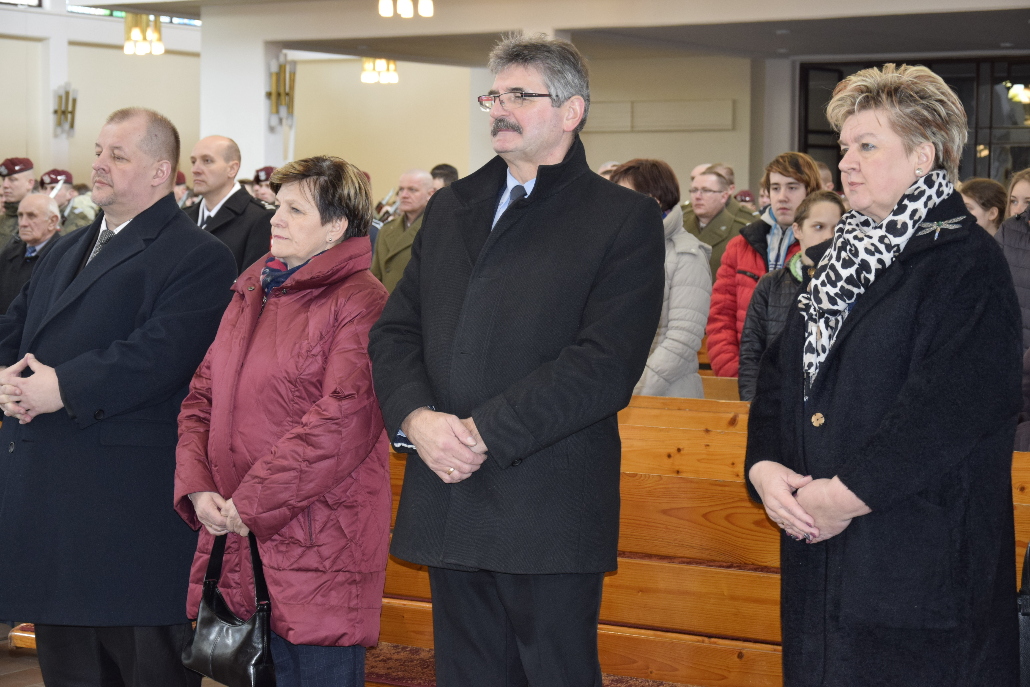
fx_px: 2232
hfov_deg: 26.0
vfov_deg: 17.5
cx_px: 515
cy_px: 344
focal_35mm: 78
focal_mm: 52
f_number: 5
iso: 1000
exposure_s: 1/60
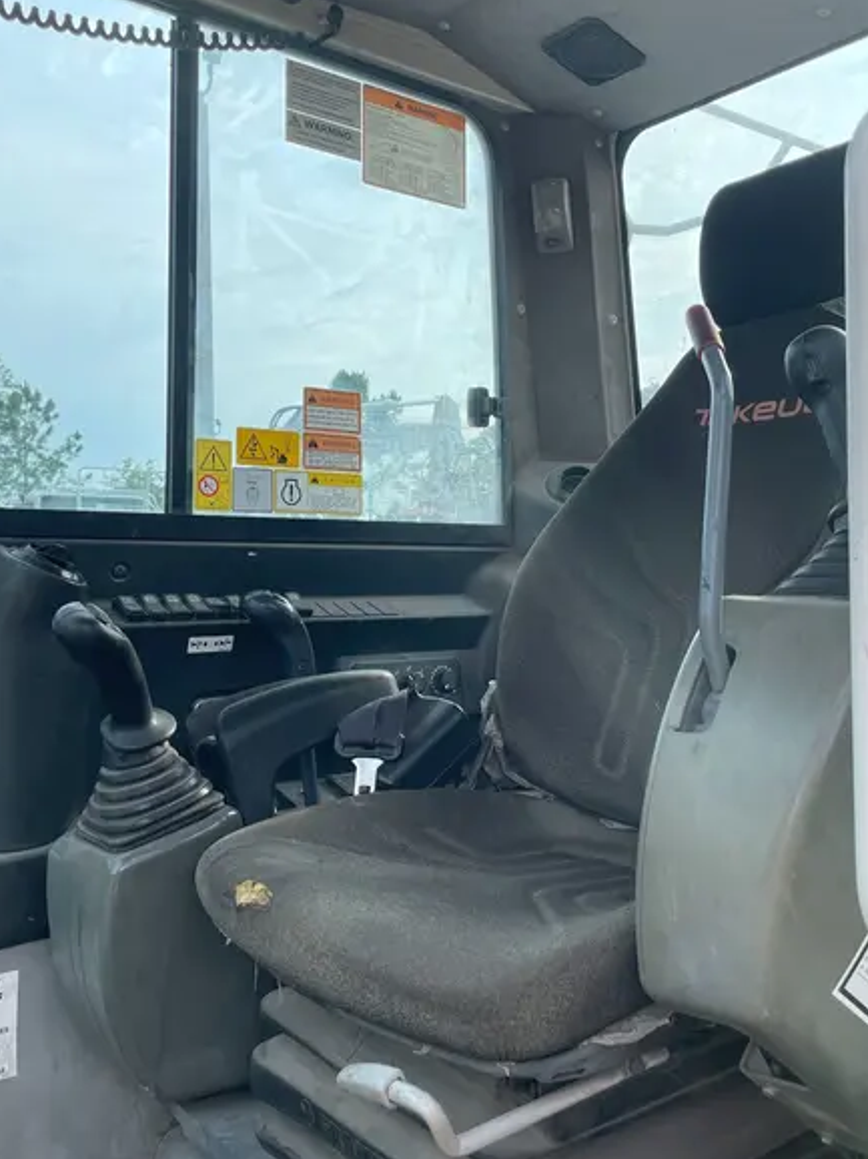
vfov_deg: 55.2
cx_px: 507
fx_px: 1104
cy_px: 502
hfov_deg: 42.8
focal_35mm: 33
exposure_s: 1/849
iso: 32
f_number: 1.6
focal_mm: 4.2
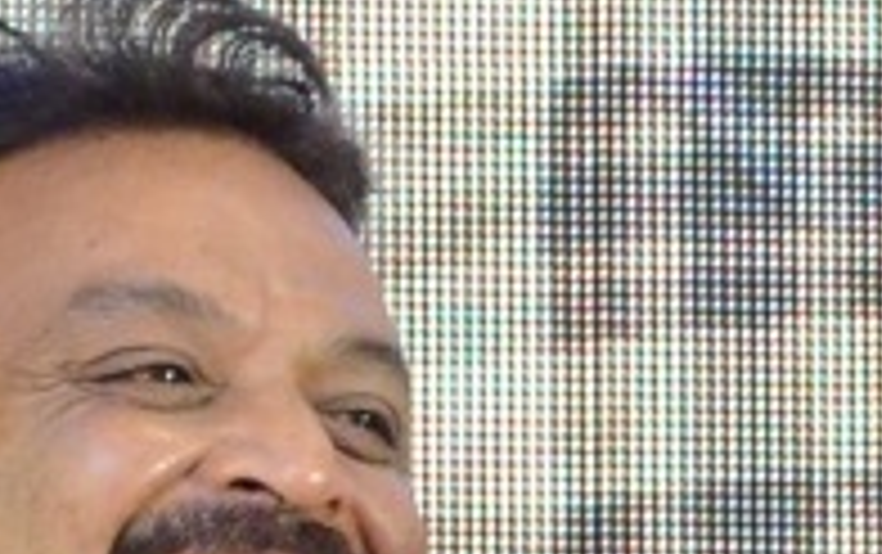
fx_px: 19469
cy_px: 1547
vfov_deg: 1.6
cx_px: 1696
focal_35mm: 809
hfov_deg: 2.6
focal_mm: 80
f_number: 5.6
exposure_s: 1/80
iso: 2500
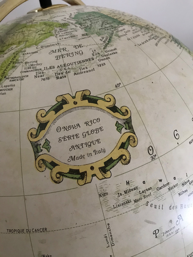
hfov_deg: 49.7
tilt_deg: -38.3
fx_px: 208
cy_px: 128
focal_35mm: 28
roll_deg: -36.0
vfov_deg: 63.4
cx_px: 96
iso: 80
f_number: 1.8
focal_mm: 3.99
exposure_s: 1/17
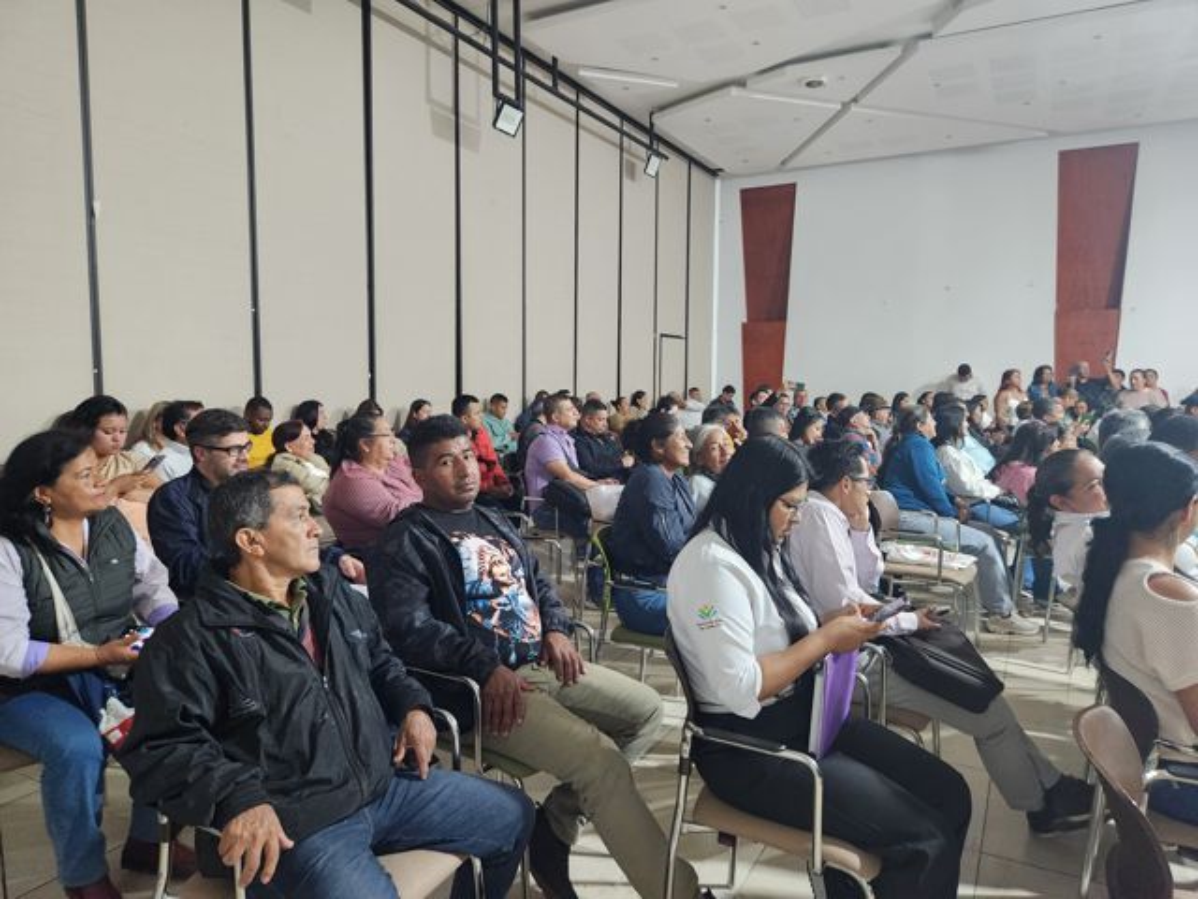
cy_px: 450
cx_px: 599
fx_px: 796
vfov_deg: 58.9
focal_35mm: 23
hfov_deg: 73.9
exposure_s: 1/120
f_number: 1.8
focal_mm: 5.4
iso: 1000
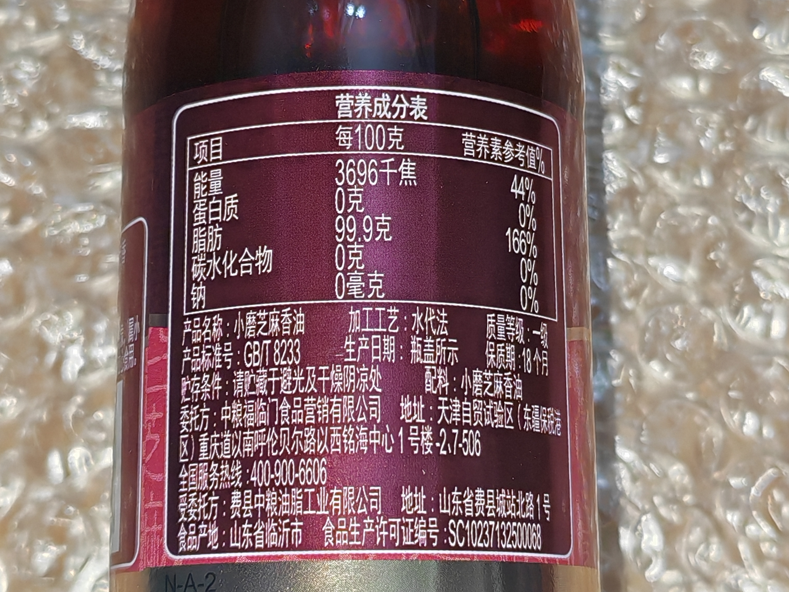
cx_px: 389
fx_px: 1664
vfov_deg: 20.1
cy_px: 248
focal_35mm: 73
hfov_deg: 26.7
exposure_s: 1/100
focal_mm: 5.52
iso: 320
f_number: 1.95
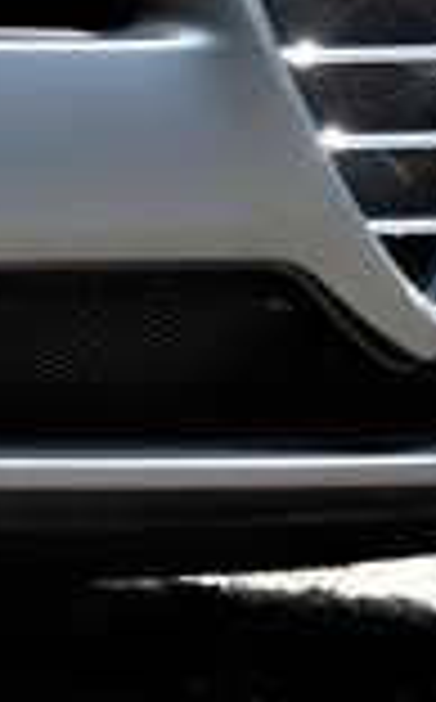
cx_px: -544
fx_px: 12575
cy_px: -158
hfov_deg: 2.0
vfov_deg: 3.2
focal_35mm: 659
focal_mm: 105
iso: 160
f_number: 8
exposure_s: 1/250
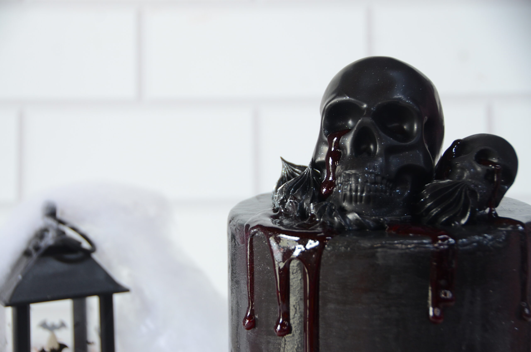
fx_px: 1325
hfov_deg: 22.7
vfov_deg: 15.1
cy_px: 176
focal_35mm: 90
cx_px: 266
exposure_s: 1/40
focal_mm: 60
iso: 500
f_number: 5
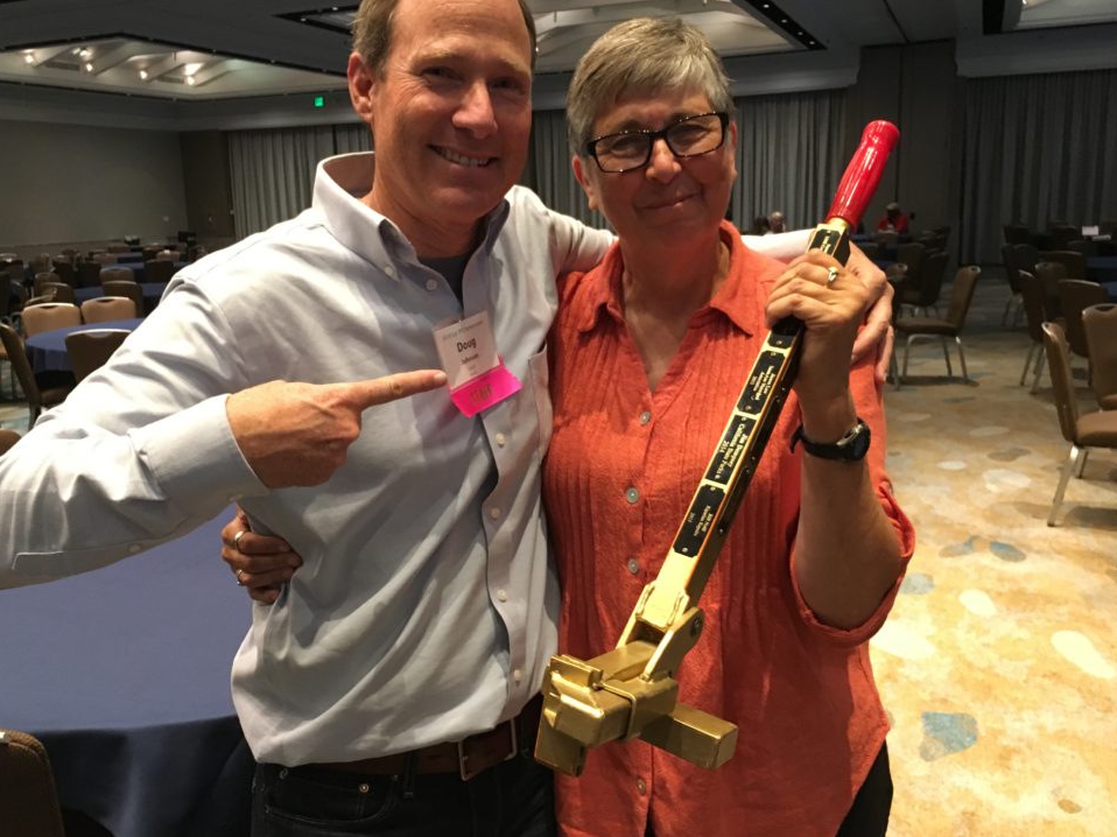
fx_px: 1000
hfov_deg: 58.3
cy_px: 402
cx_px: 534
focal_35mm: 31
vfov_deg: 45.4
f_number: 2.2
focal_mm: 4.15
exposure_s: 1/15
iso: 200
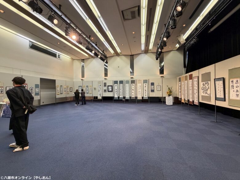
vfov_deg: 85.7
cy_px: 90
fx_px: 97
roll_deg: +0.6
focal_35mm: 14
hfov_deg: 102.1
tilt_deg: +0.6
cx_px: 120
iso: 200
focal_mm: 2.22
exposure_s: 1/100
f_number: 2.2
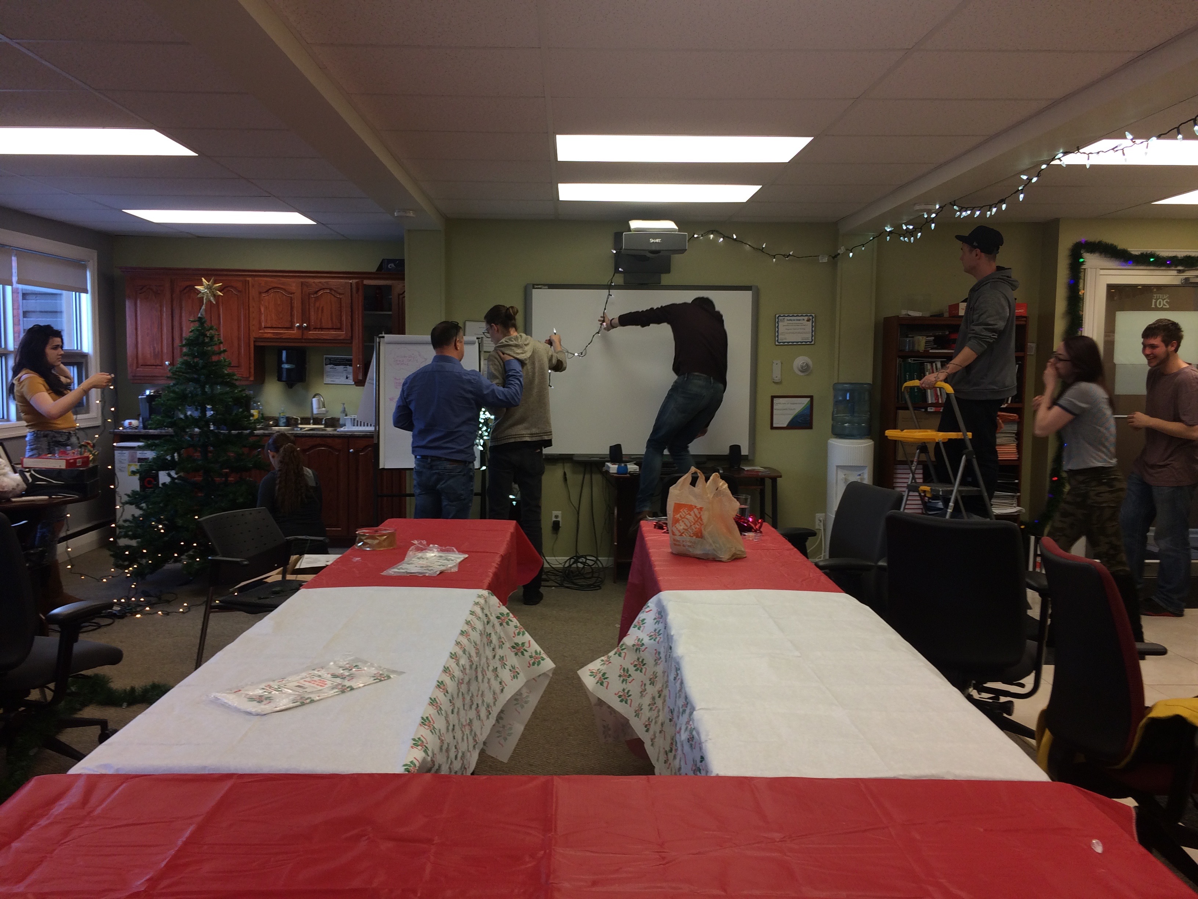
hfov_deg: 61.7
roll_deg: +0.3
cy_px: 450
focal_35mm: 29
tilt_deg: -5.5
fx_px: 1004
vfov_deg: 48.2
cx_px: 599
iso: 40
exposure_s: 1/60
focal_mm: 4.15
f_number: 2.2
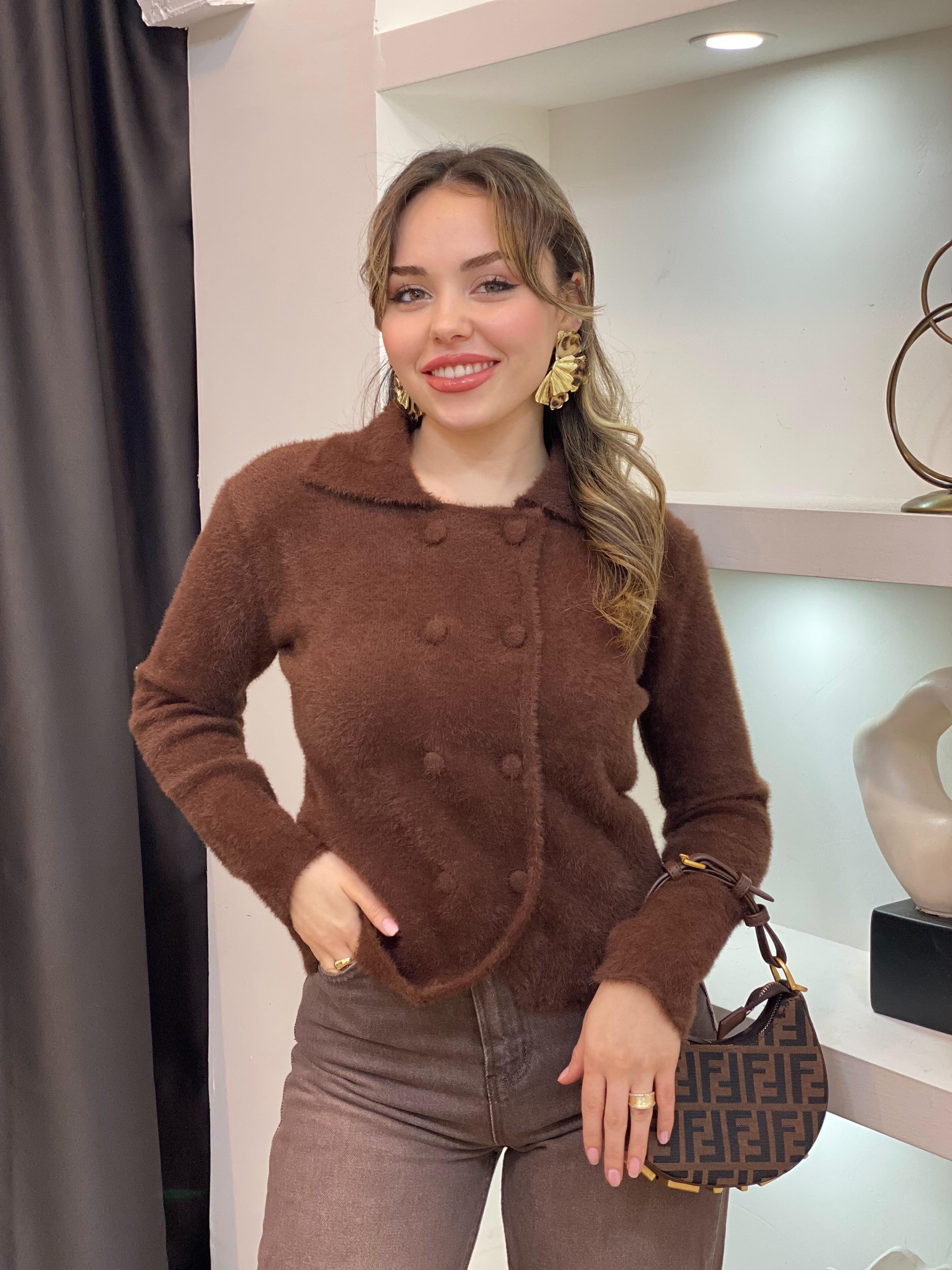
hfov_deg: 28.0
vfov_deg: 36.8
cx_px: 476
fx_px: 1907
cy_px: 635
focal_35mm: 52
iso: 160
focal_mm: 6
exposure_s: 1/100
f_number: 2
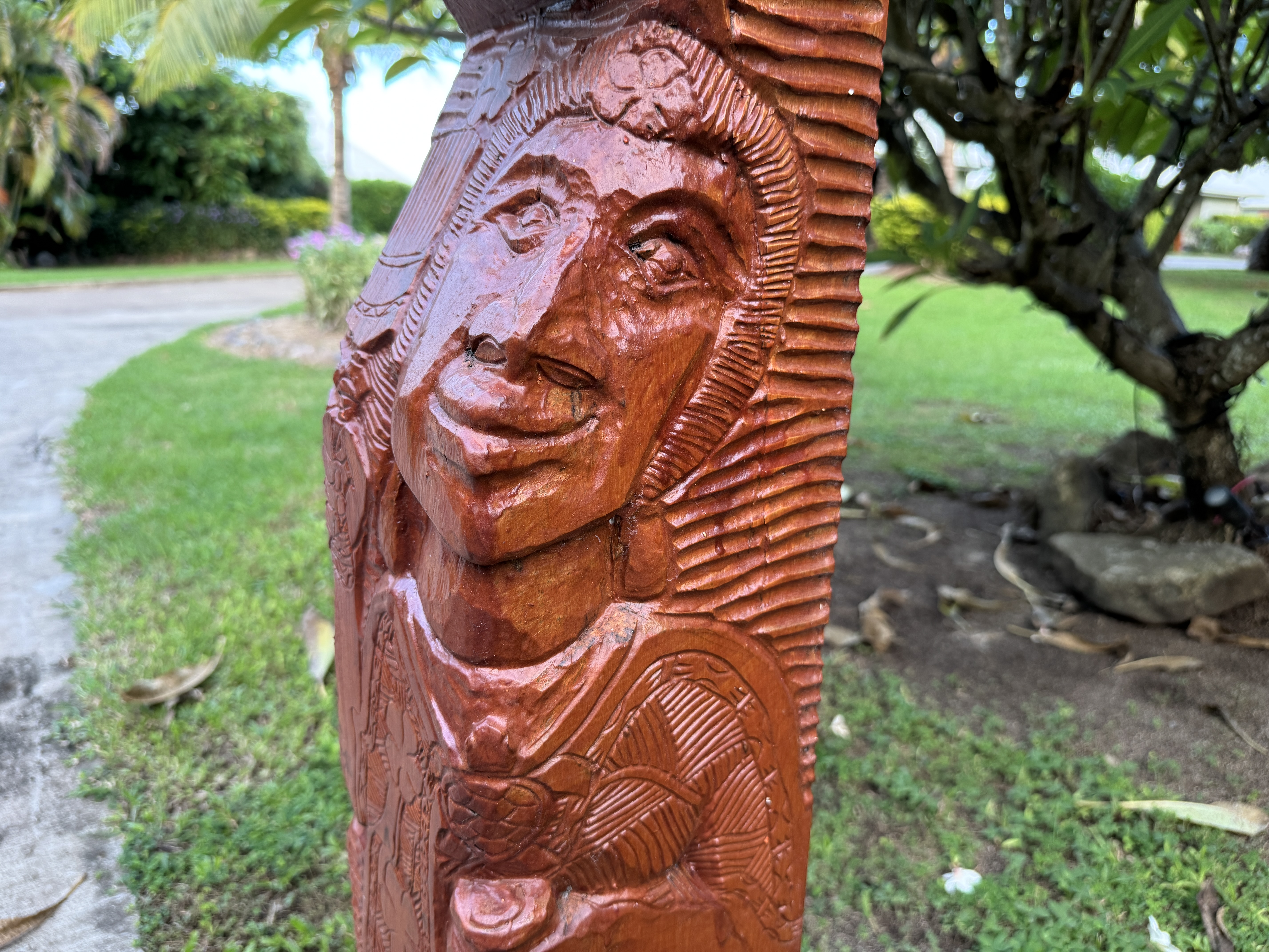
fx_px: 880
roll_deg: -1.2
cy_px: 476
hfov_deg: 71.6
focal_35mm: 24
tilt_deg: -15.6
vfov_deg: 56.8
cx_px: 634
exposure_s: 1/121
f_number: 1.78
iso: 200
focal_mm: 6.76
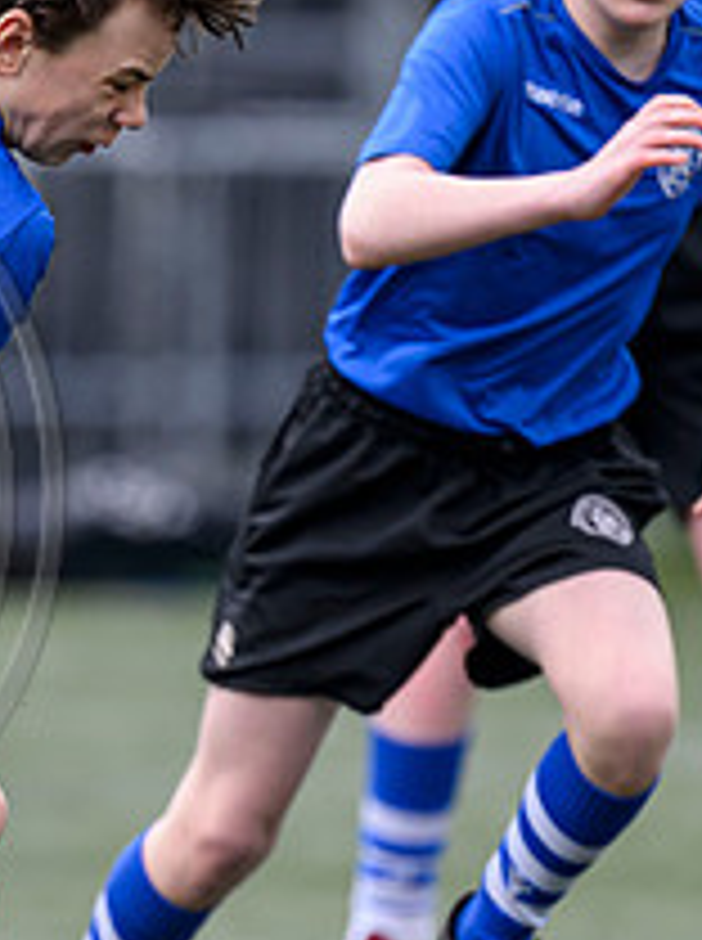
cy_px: 503
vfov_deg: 1.5
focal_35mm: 1303
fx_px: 35341
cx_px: -265
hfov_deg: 1.1
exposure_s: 1/1600
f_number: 3.5
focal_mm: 400
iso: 800
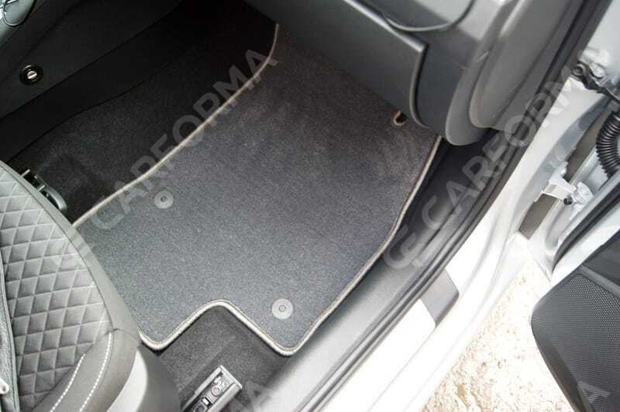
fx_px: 516
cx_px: 310
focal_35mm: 30
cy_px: 206
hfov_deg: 62.0
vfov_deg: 43.5
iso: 400
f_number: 4
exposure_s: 1/30
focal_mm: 20
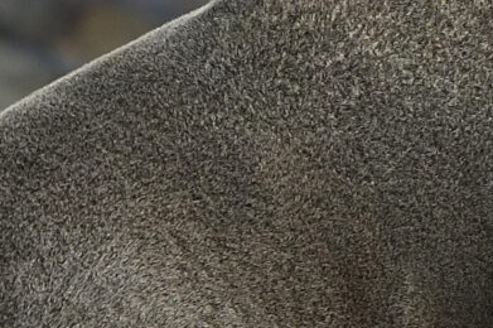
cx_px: 1039
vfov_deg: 0.7
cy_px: 110
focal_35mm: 1966
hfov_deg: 1.0
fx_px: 26900
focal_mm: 200
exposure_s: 1/750
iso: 400
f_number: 8
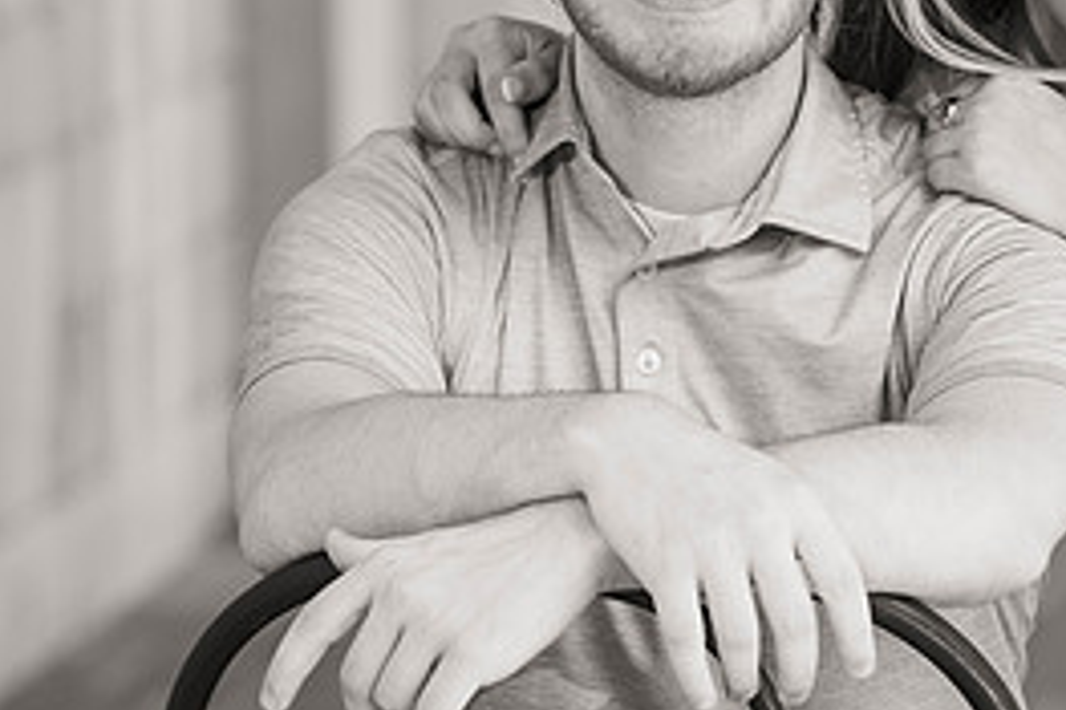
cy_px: 6
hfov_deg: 6.6
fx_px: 9233
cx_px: 740
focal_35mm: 312
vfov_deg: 4.4
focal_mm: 130
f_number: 4
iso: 320
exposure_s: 1/200
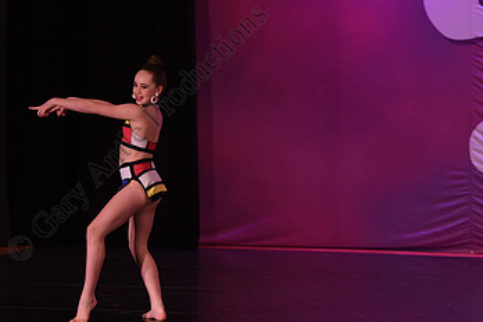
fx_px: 3354
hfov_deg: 8.2
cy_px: 134
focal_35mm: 250
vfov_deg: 5.5
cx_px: 140
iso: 2000
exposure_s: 1/320
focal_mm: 150
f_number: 4.5
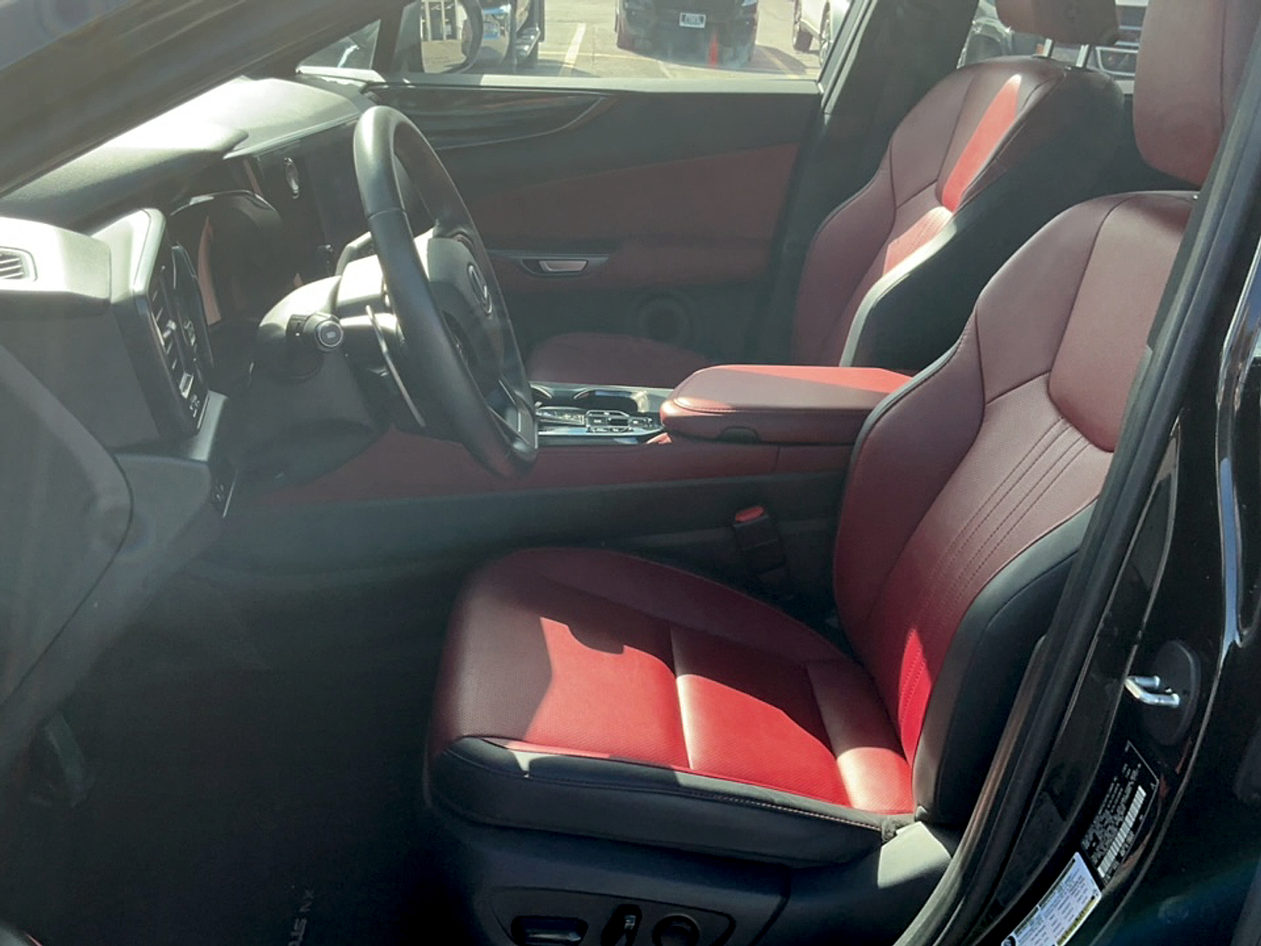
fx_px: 1093
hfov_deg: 60.0
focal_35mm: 30
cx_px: 630
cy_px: 473
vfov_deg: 46.8
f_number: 1.8
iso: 32
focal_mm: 3
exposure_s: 1/344
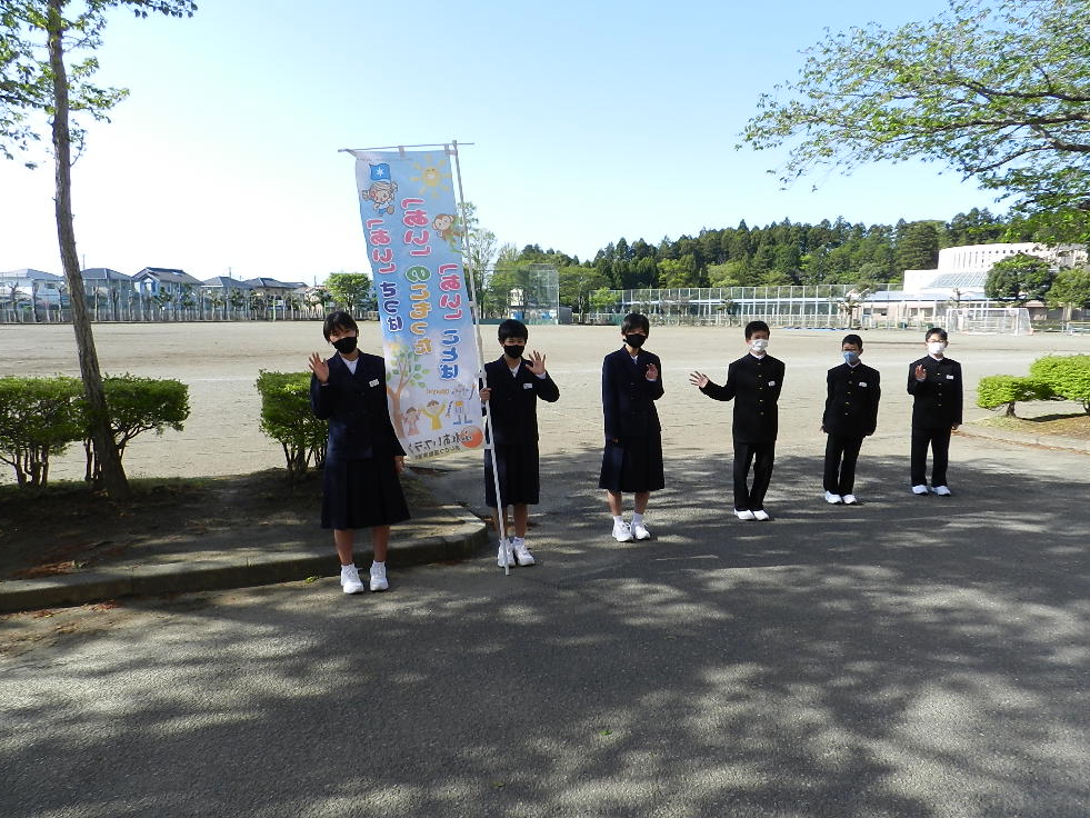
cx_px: 560
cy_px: 418
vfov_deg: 56.8
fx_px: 756
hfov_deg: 71.6
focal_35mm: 24
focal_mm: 4
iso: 160
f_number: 3.4
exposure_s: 1/800
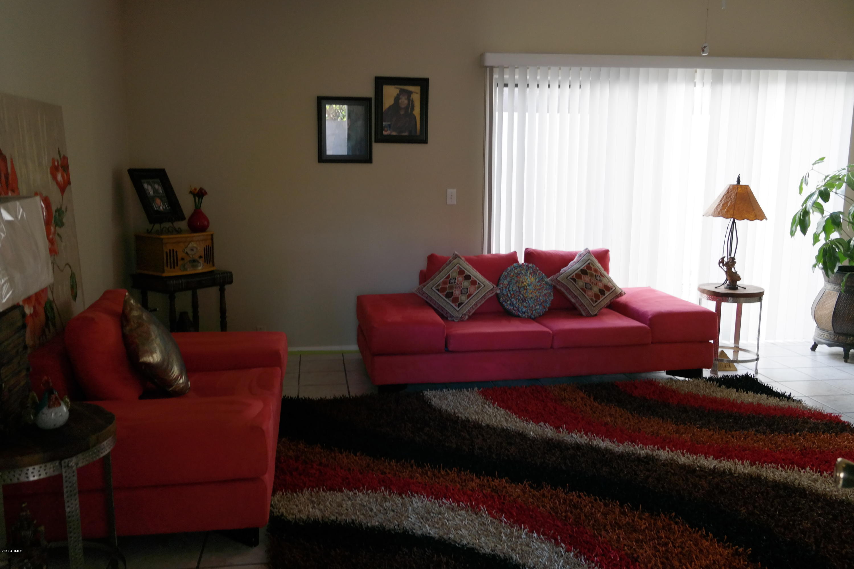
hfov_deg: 61.9
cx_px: 427
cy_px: 284
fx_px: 712
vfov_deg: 43.6
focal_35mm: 30
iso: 400
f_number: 3.5
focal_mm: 20
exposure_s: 1/40
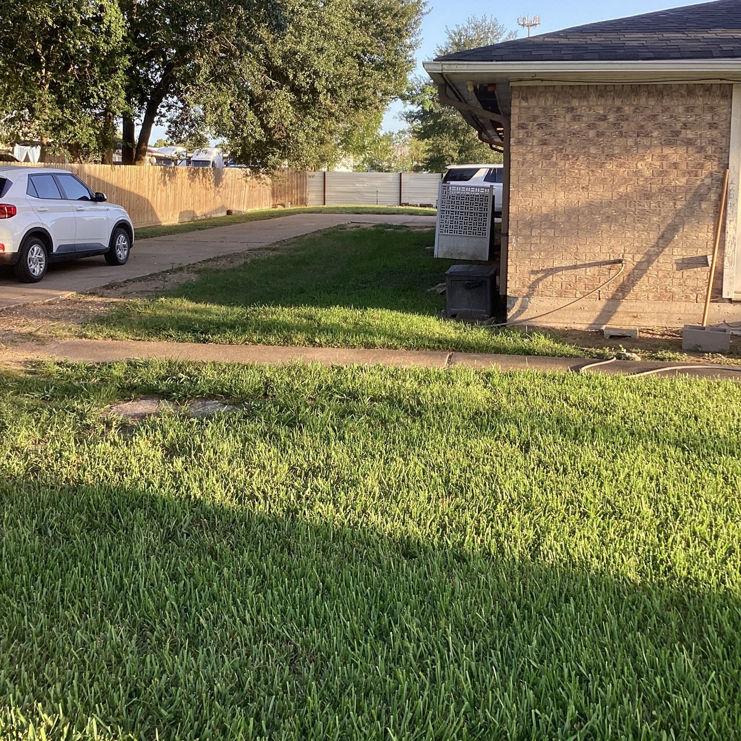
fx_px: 896
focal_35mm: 37
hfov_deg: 44.9
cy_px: 246
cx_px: 369
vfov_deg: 44.3
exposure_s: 1/130
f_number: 2.4
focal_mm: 3.3
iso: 25
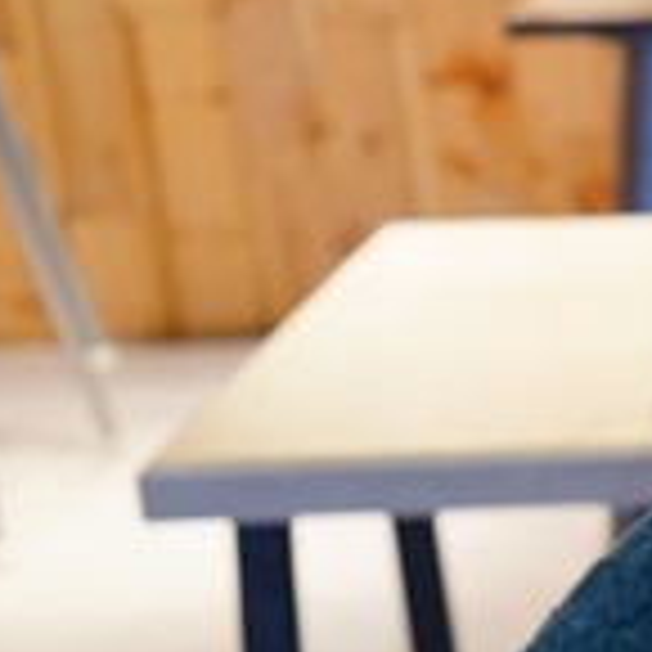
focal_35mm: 155
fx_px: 3303
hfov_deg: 9.6
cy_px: 636
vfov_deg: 11.2
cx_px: 1713
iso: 640
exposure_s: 1/13
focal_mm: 33
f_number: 5.6
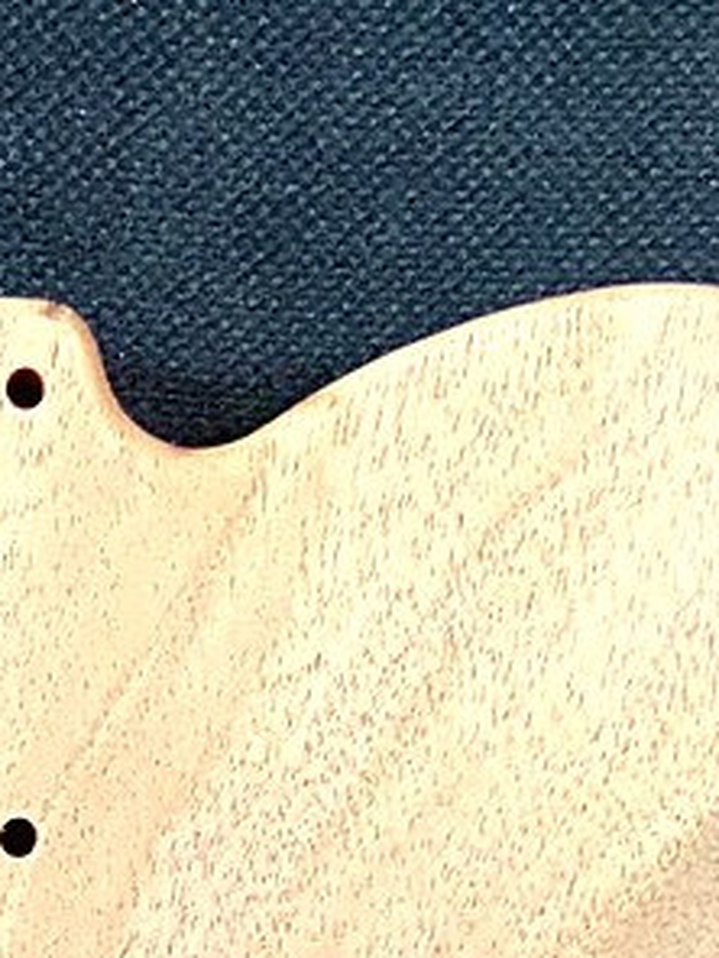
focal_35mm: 124
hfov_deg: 11.8
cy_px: 1707
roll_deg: -0.6
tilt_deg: -23.6
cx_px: -55
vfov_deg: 14.1
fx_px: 3434
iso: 250
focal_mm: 4.25
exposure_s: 1/60
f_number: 1.8
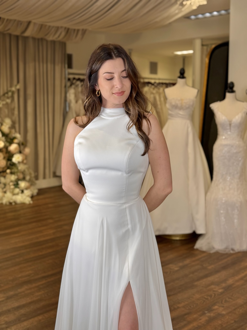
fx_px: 457
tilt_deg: -6.3
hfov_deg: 30.3
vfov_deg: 39.7
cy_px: 165
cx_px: 124
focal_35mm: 48
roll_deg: -0.6
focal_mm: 6.76
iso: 50
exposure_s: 1/120
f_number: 1.78
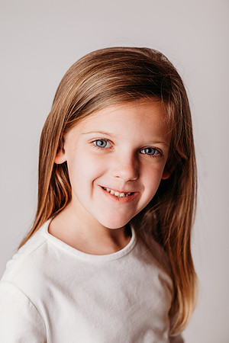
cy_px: 172
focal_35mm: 85
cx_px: 114
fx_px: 811
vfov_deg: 23.9
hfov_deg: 16.1
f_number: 4
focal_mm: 85
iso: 100
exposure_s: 1/200
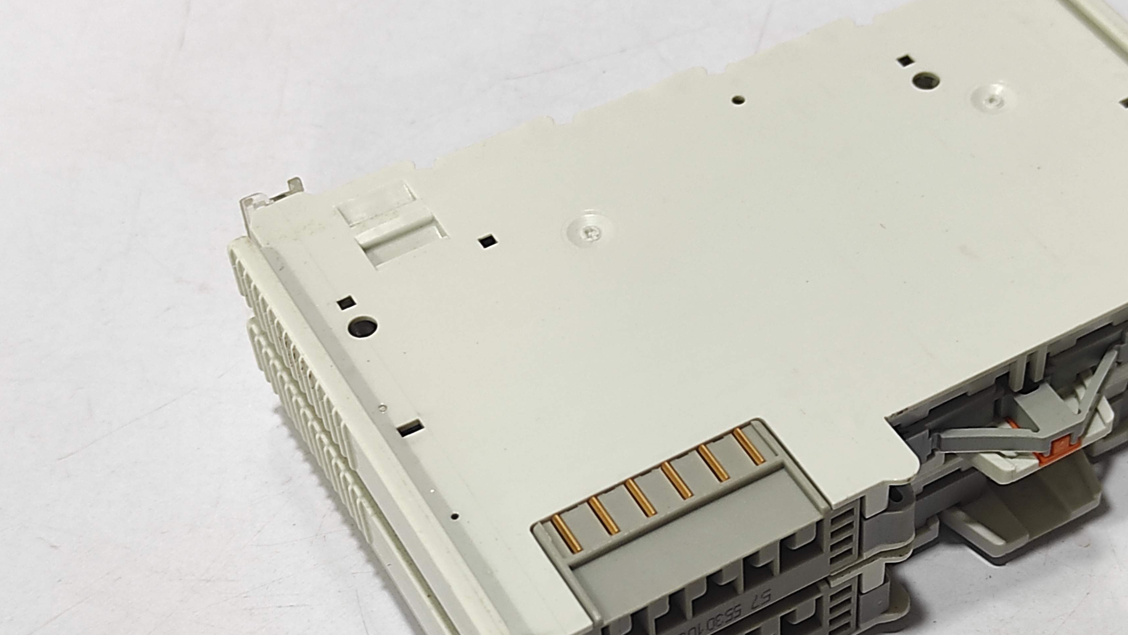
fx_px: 1107
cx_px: 649
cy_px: 371
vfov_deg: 31.9
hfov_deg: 53.8
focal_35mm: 37
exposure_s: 1/33
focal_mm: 5.43
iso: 377
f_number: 1.89
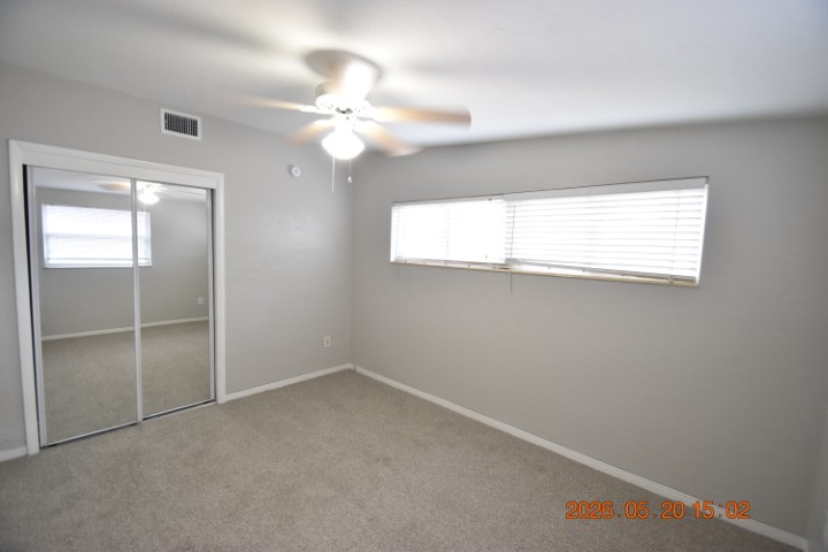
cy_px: 276
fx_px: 345
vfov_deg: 77.3
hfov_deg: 100.4
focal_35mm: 15
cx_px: 414
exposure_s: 1/45
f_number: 3.5
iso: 800
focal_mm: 10
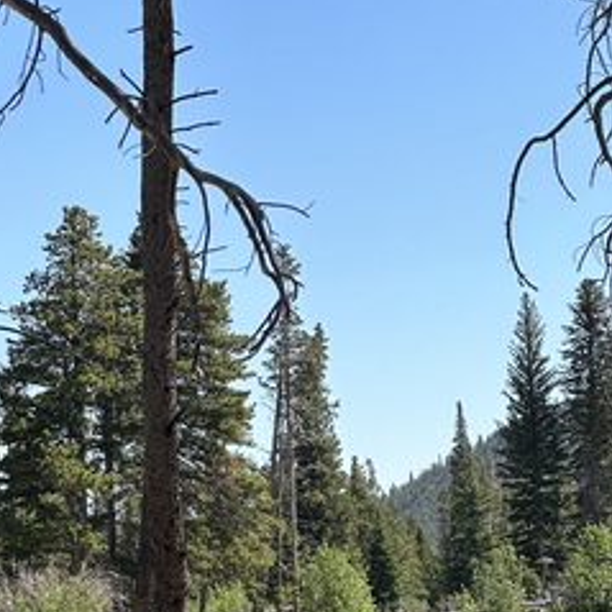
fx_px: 2960
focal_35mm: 148
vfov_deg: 11.7
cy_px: 527
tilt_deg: -1.1
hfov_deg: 11.8
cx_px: 115
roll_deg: +3.4
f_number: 2.8
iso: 32
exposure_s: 1/558
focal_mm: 9
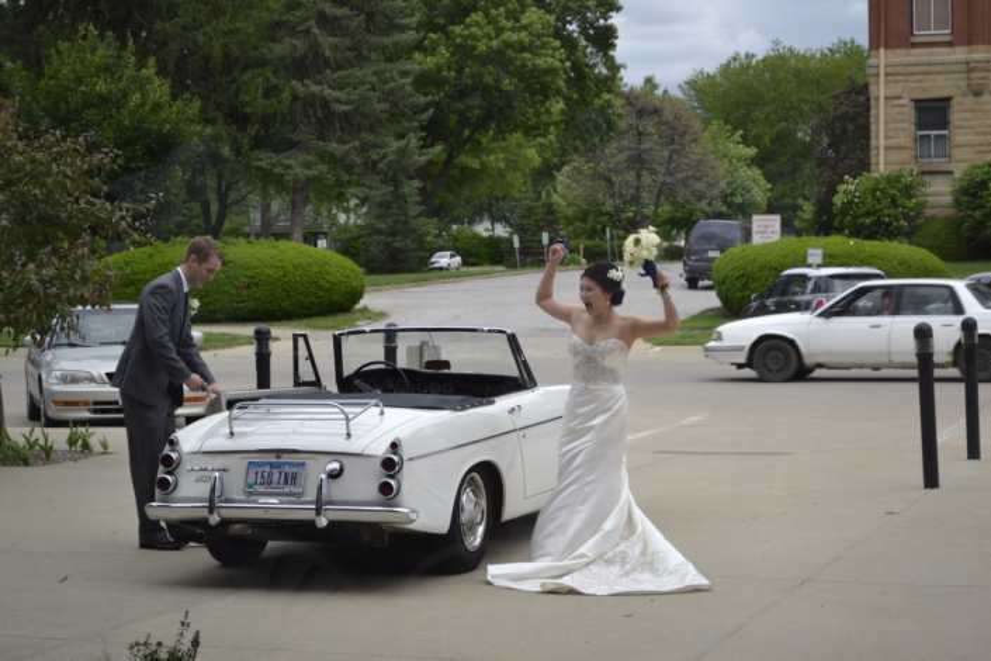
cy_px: 330
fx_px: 2064
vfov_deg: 18.2
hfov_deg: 27.0
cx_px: 496
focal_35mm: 75
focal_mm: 50
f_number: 5.6
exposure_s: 1/125
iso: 125
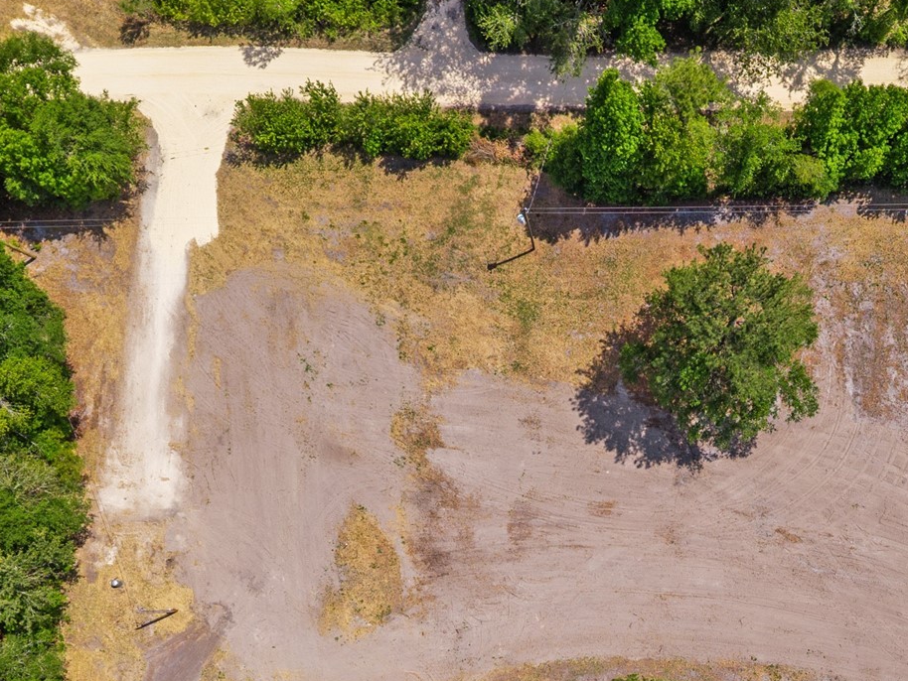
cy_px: 549
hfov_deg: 43.8
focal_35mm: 42
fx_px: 1102
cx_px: 643
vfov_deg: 33.3
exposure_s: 1/3000
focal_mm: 8.67
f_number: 1.8
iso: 200
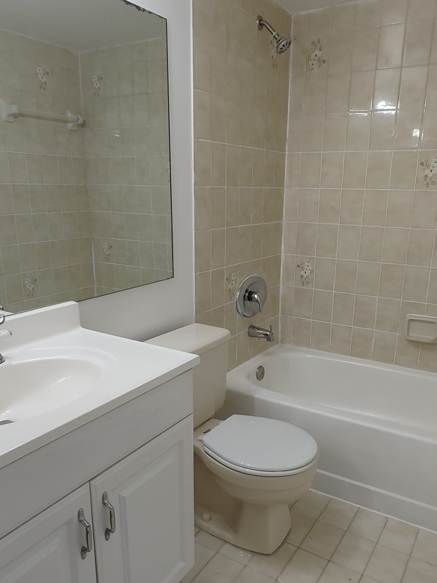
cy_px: 315
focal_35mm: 29
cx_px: 220
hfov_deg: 48.2
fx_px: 488
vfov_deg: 61.6
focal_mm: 1.78
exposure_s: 1/120
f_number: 1.9
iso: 100
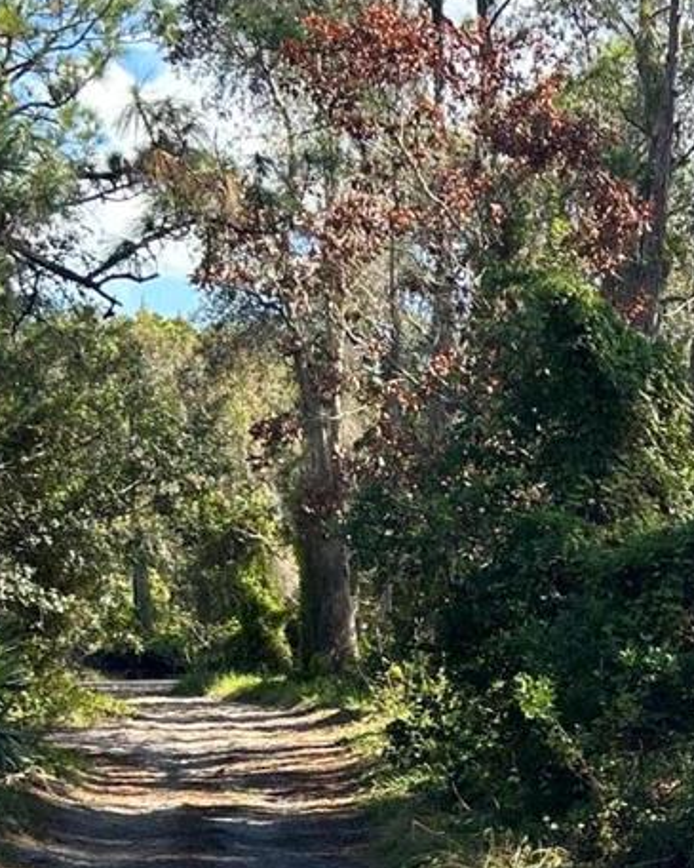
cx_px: 886
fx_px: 2284
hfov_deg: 16.4
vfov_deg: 20.9
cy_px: 824
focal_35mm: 89
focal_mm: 5.7
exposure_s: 1/674
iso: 50
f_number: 1.5
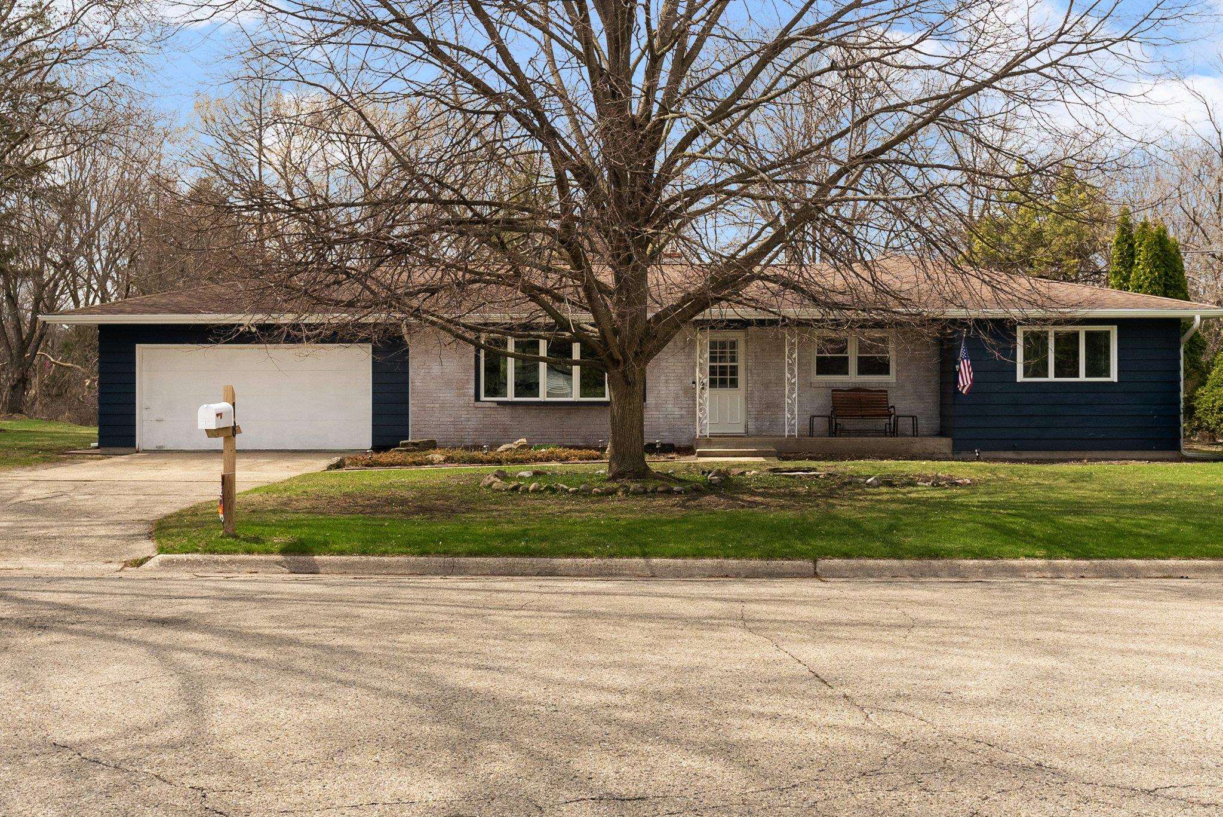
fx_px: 1325
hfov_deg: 49.5
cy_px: 408
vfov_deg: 34.2
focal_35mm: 39
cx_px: 612
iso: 2000
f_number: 7.1
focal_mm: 26
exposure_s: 1/500
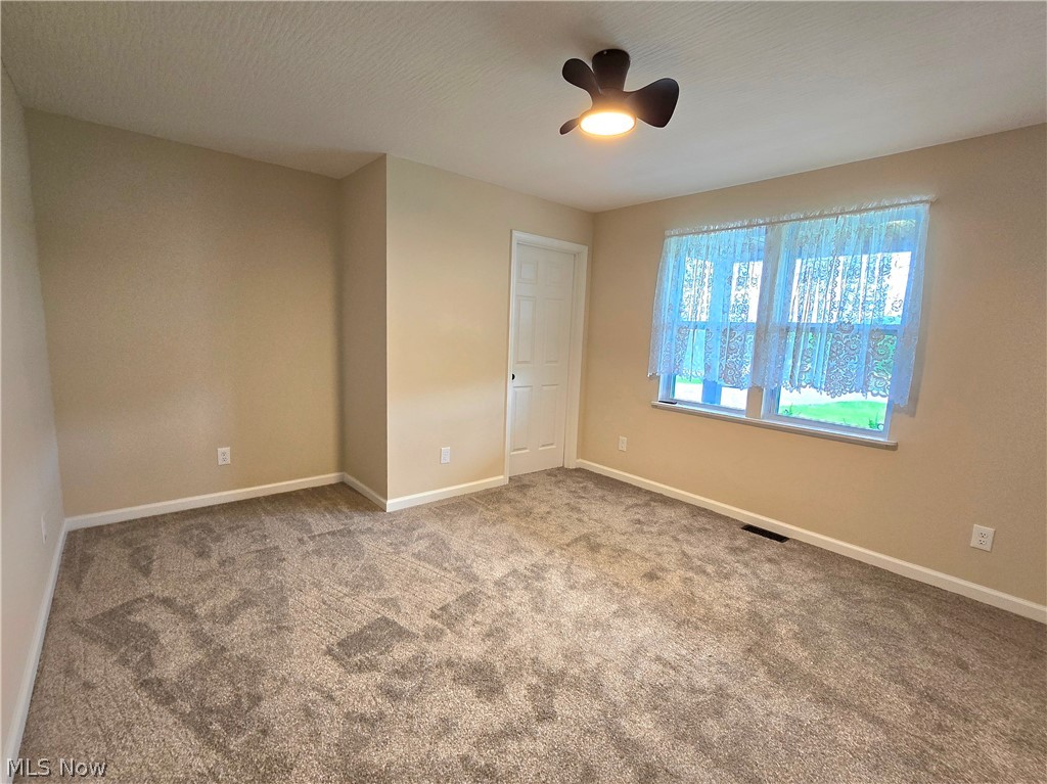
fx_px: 393
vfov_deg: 89.9
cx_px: 524
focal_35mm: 13
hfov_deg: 106.2
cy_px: 392
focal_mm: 2.2
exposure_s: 1/60.2
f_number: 2.2
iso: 125
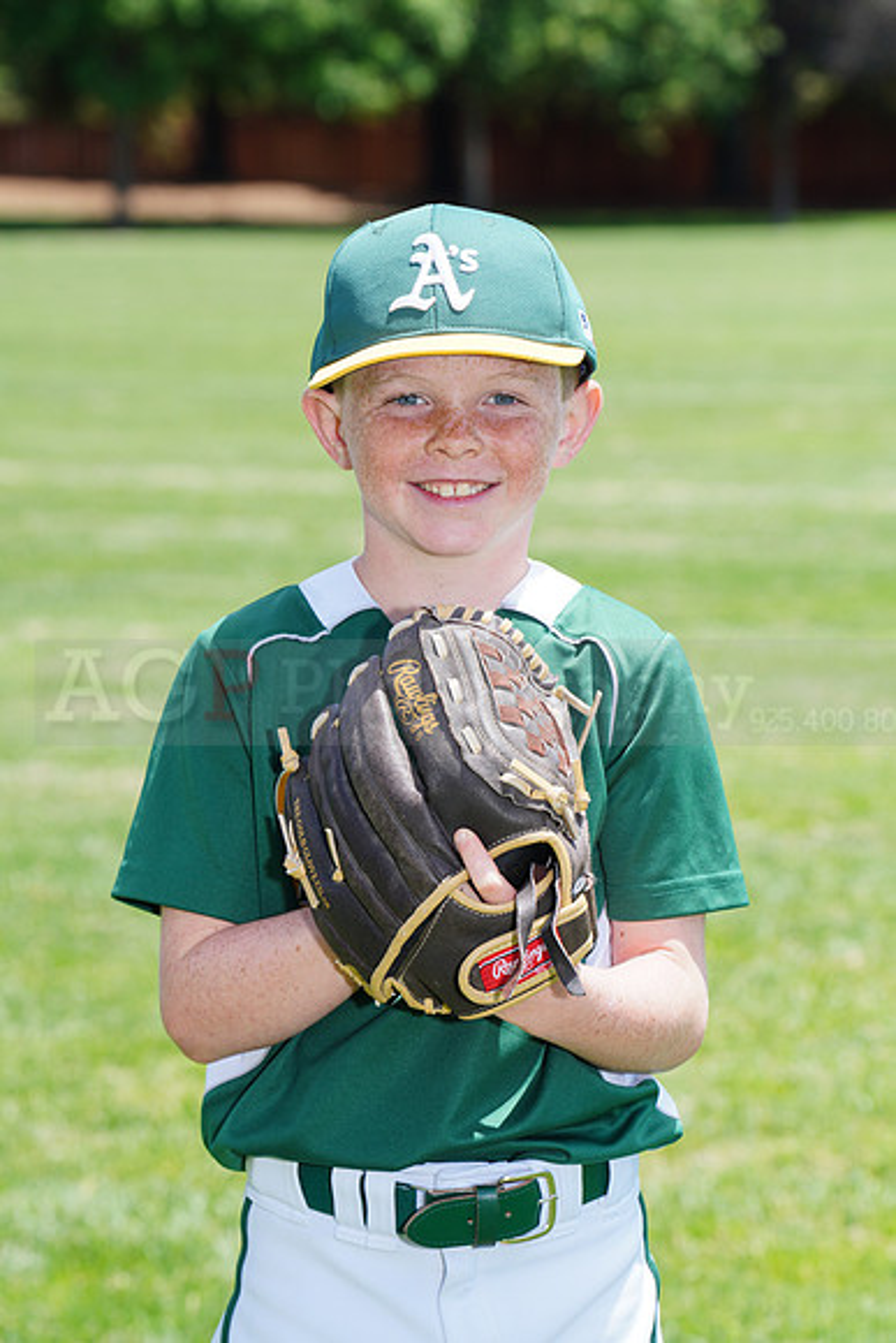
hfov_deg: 7.5
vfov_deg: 11.2
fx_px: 6865
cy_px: 672
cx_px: 448
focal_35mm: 184
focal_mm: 184
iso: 200
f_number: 10
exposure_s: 1/200
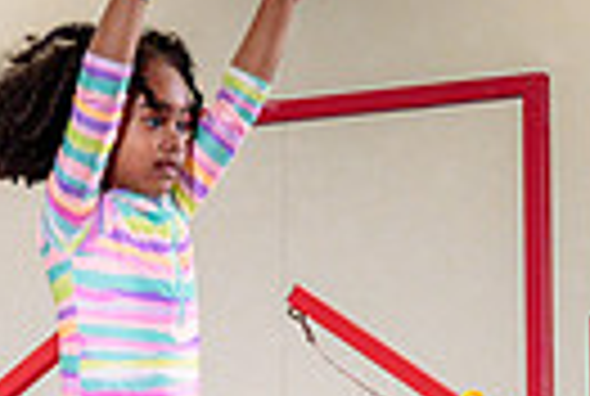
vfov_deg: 6.5
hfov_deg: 9.7
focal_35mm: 211
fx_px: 3466
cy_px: 427
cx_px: 259
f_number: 3.5
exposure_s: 1/400
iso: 1600
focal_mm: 46
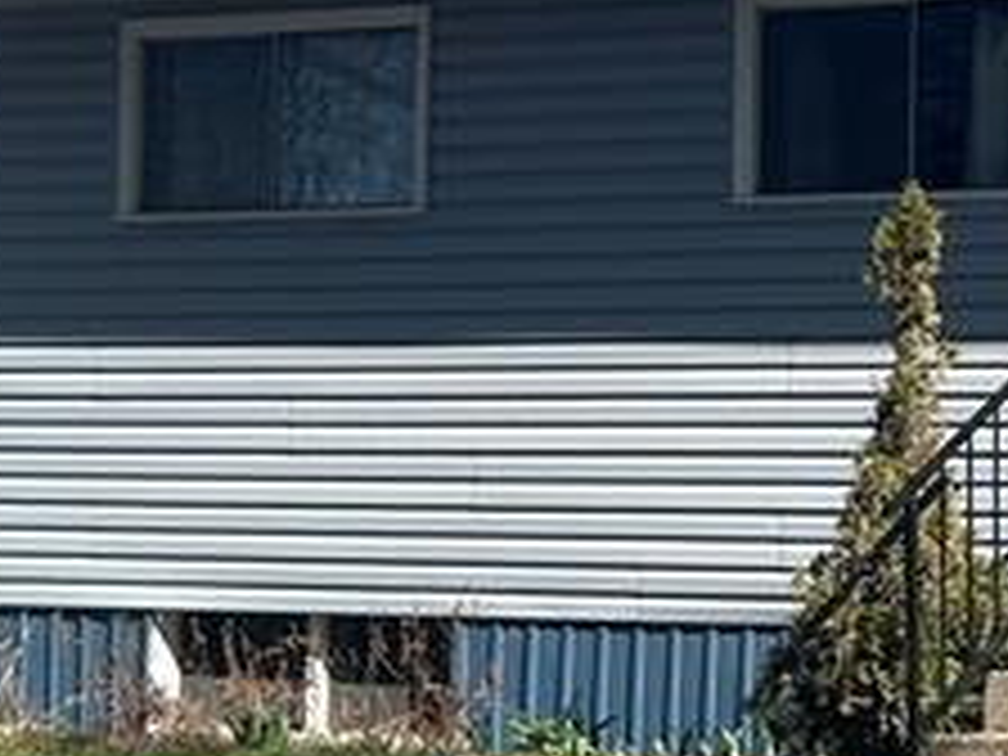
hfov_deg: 14.8
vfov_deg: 12.4
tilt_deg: +1.8
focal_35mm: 119
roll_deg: -1.0
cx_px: 1728
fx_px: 3465
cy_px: 464
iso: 50
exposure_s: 1/3356
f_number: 1.5
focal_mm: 5.7
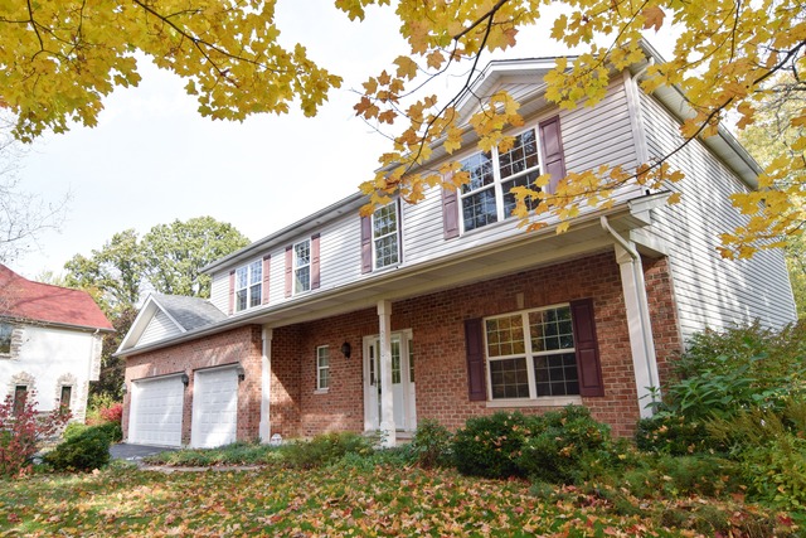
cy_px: 269
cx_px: 403
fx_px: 504
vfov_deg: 56.2
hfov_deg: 77.3
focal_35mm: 22
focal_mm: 15
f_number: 8
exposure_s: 1/125
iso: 200
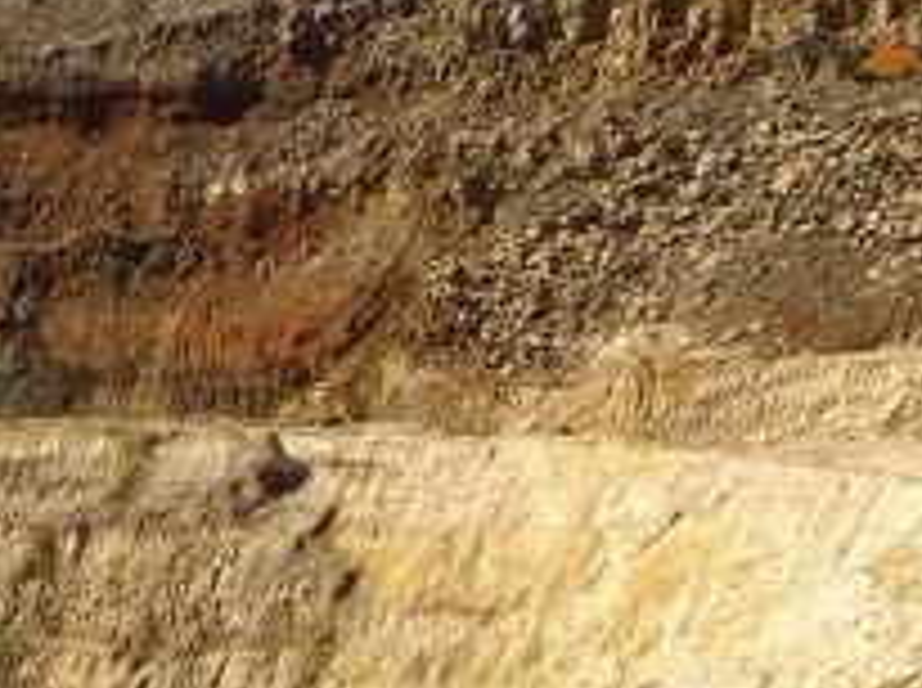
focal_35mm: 133
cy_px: 1322
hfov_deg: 13.4
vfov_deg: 10.3
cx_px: -729
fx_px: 3536
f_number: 4
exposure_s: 1/640
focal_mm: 5.79
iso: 80
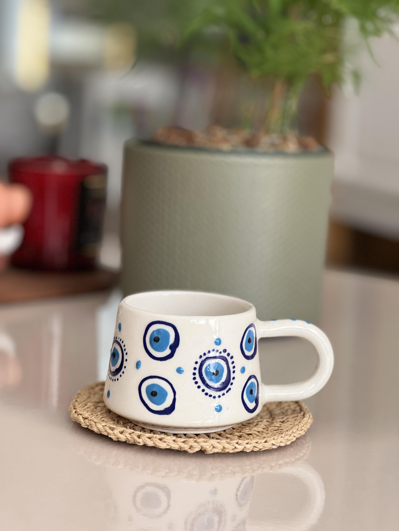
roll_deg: -4.1
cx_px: 200
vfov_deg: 25.3
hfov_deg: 19.1
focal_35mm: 77
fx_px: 1183
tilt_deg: -9.5
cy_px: 266
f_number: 2.8
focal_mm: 9
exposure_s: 1/121
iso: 250
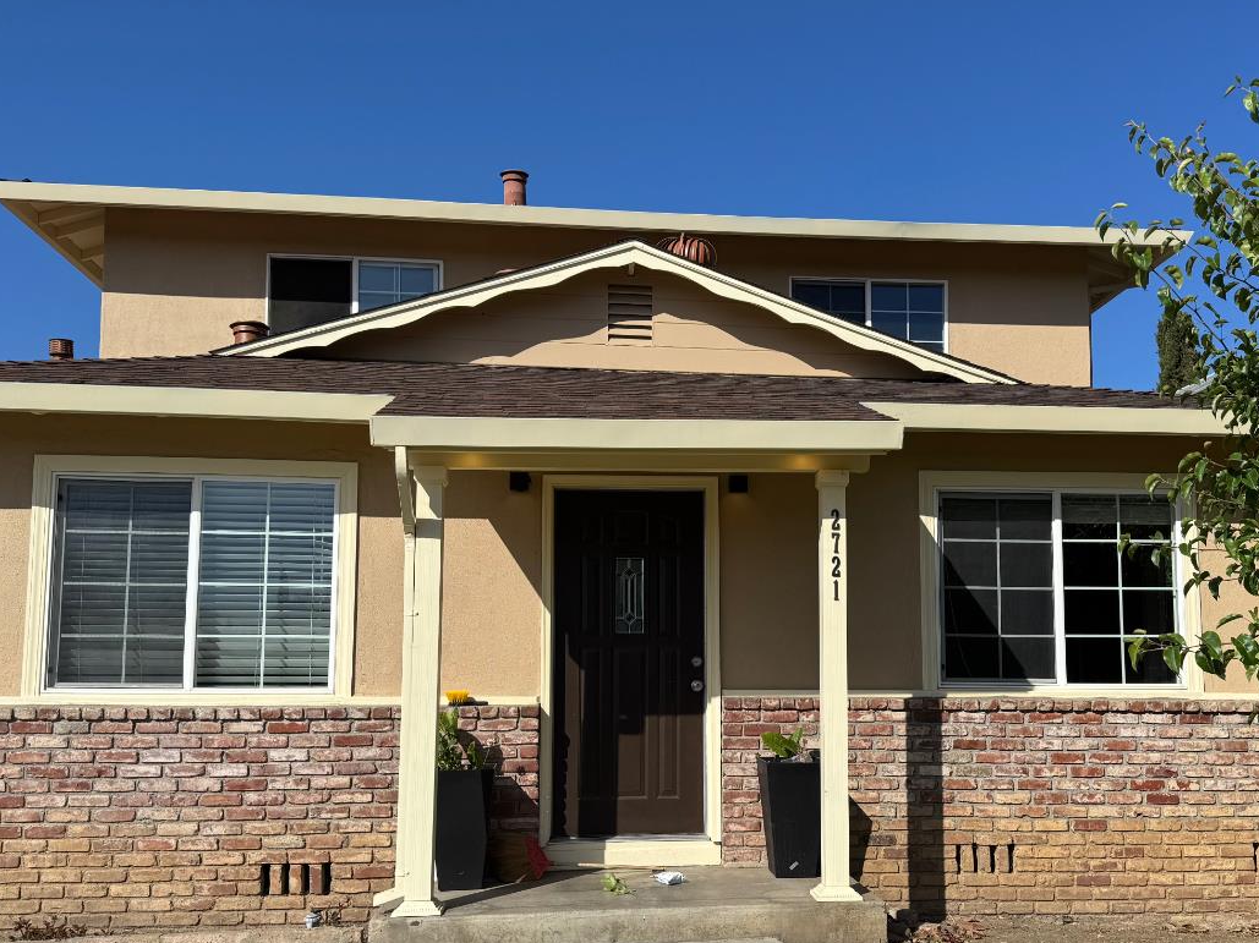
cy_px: 579
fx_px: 1273
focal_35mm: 35
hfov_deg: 52.5
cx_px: 715
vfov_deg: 40.4
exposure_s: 1/5814
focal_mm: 6.76
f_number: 1.78
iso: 80
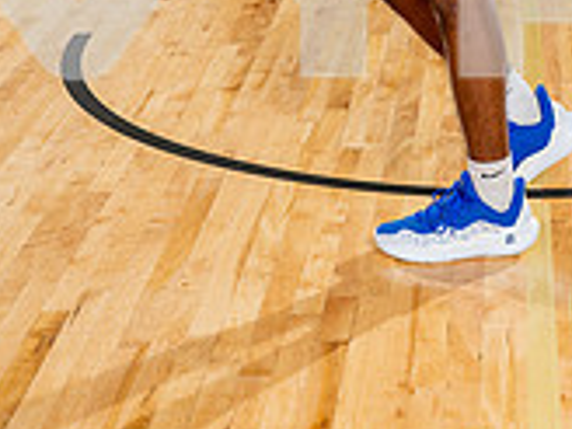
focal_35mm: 108
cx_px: 426
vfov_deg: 12.8
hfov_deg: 18.1
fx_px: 1785
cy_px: -272
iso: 250
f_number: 8
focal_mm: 41
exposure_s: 1/250
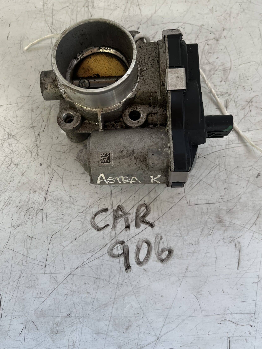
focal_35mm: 30
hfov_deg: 46.8
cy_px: 172
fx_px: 303
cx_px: 132
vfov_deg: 60.0
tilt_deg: -74.5
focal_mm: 5.1
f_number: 1.6
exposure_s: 1/122
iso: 80
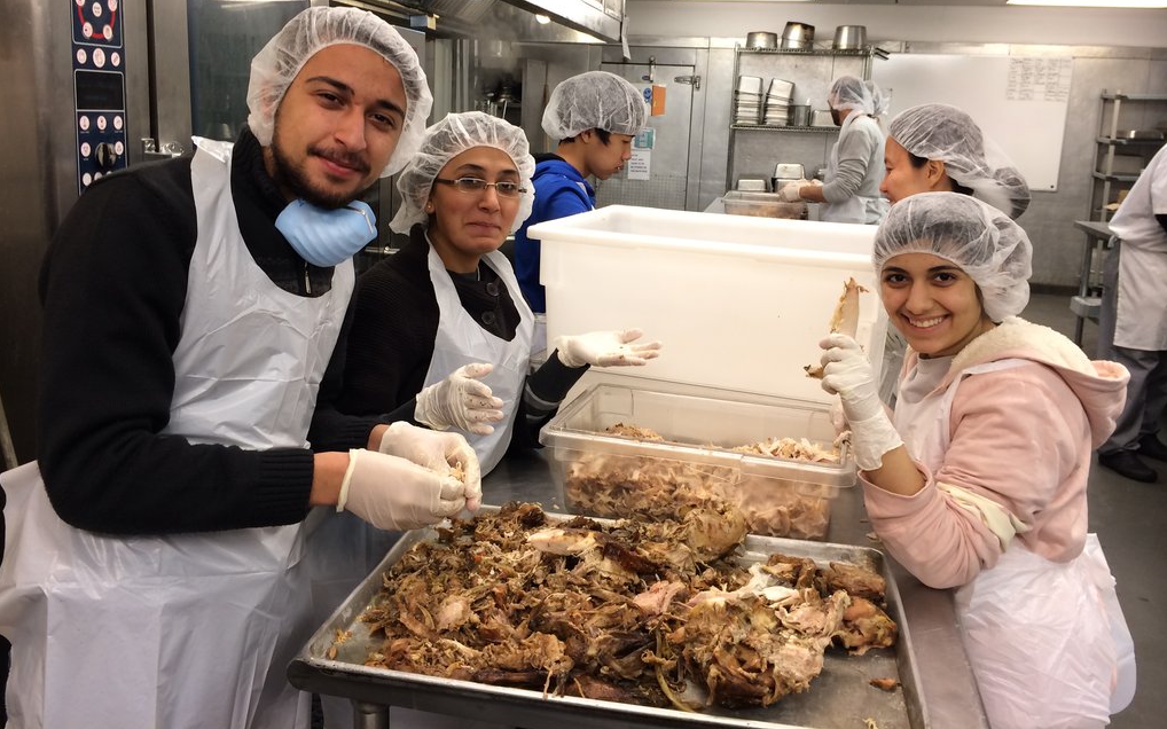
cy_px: 290
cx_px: 585
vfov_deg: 39.2
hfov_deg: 59.7
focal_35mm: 32
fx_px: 1018
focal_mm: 4.12
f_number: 2.2
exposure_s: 1/30
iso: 64
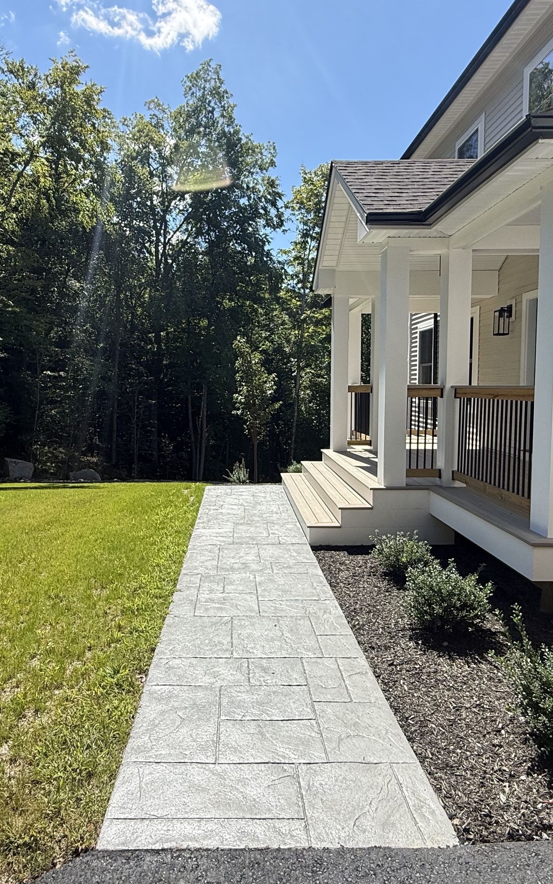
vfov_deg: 77.1
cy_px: 416
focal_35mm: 23
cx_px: 228
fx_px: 555
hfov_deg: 52.7
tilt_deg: -5.2
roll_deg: -0.4
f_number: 2.2
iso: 50
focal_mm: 2.22
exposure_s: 1/1125
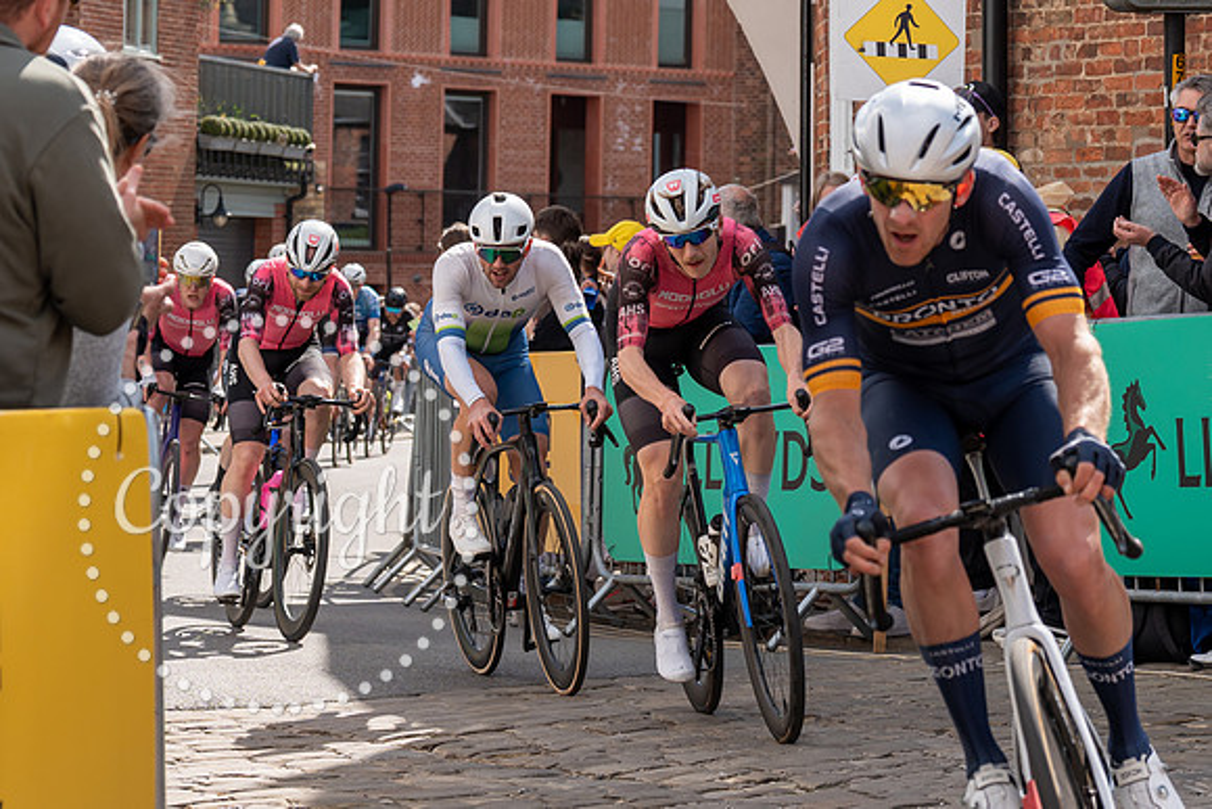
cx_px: 619
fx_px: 4657
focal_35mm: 138
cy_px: 128
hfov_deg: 14.8
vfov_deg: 9.9
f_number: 5
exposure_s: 1/1000
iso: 250
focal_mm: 70
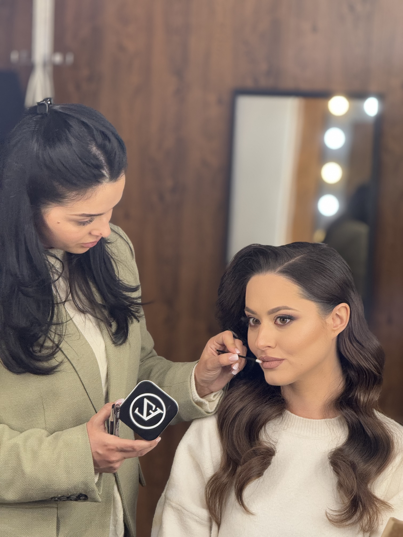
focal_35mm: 120
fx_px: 1863
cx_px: 202
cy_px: 268
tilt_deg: -7.0
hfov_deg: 12.3
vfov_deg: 16.4
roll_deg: -2.4
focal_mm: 15.66
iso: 200
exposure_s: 1/100
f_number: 2.8
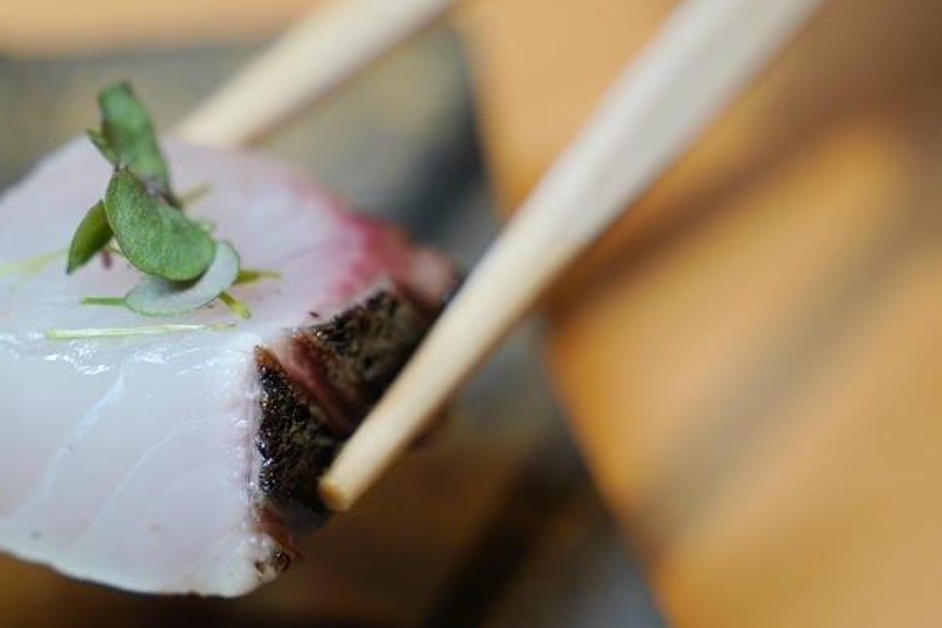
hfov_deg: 13.0
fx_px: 4108
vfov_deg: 8.7
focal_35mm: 157
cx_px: 122
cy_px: 390
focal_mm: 75
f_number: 4
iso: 200
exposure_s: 1/80
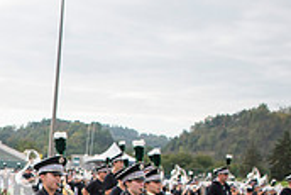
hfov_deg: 22.3
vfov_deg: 16.0
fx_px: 655
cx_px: -93
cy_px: 252
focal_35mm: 81
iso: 400
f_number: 2.8
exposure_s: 1/2000
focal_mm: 24
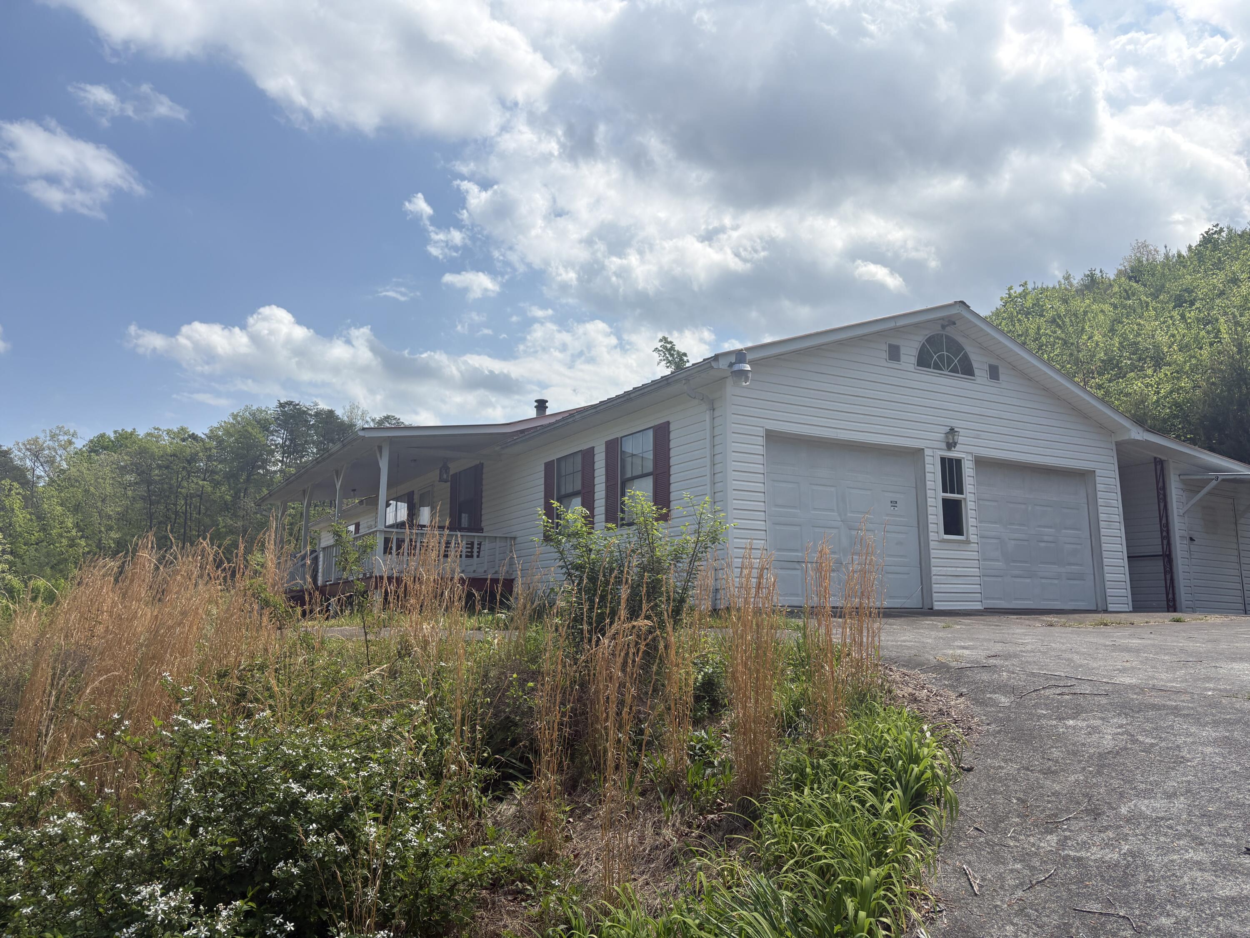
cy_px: 469
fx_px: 939
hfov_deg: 67.3
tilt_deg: +9.0
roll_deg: -0.7
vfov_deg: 53.1
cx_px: 625
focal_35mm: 26
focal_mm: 5.96
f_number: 1.6
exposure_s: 1/5814
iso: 50
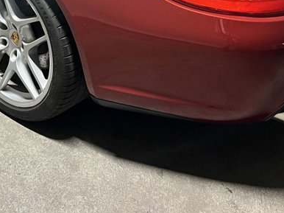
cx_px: 99
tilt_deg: -20.8
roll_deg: -1.5
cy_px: -43
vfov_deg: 20.0
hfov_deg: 28.0
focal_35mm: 69
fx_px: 566
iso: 500
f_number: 1.6
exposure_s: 1/50
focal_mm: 5.1
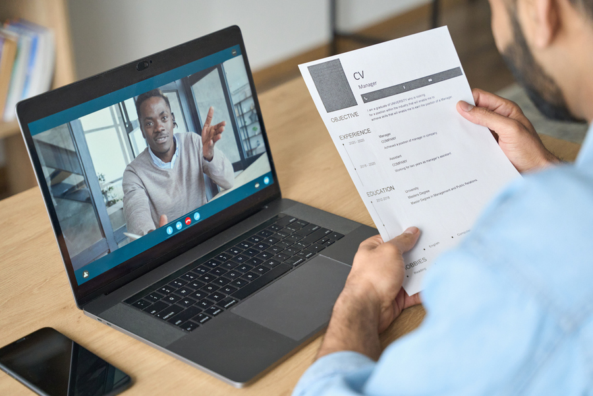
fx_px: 1153
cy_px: 198
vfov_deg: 19.5
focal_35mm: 70
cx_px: 296
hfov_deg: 28.8
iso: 2500
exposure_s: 1/200
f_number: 3.2
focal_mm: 70
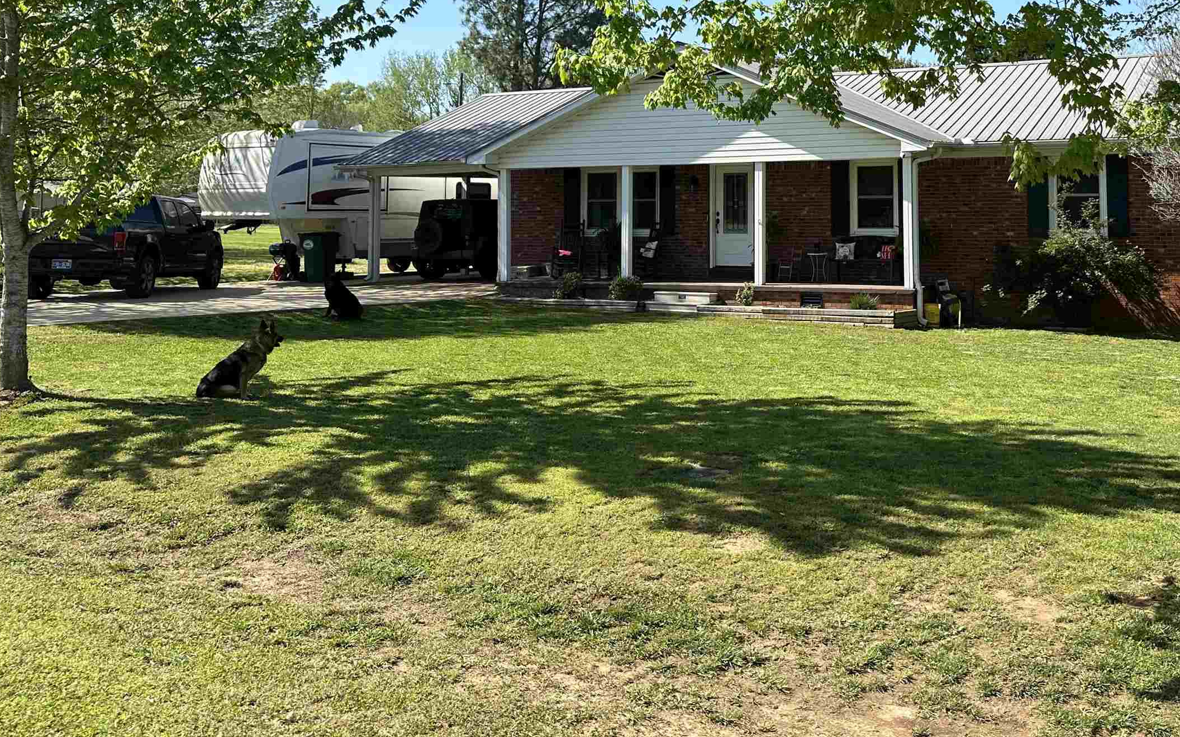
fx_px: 1190
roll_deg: -0.1
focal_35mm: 37
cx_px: 814
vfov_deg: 33.3
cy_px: 130
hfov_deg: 51.5
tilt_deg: +3.2
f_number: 1.78
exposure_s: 1/2353
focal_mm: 6.86
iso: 80
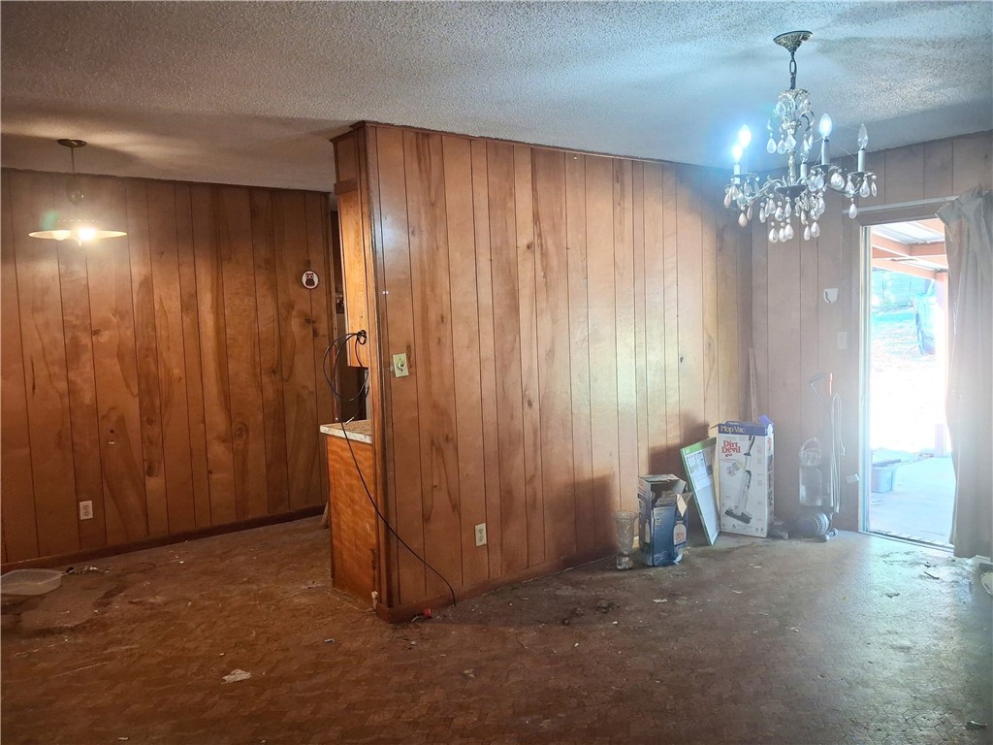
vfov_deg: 51.4
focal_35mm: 27
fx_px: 775
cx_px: 496
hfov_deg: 65.3
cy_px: 372
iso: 500
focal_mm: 4
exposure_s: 1/60
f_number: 1.8
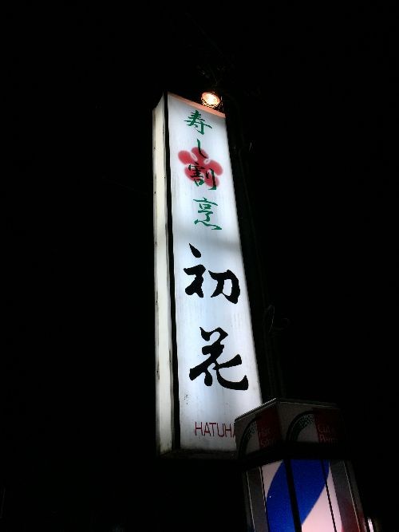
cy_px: 266
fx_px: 446
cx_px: 200
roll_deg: +5.6
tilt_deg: +34.0
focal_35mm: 29
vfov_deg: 61.7
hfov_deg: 48.2
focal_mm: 4.15
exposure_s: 1/120
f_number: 2.2
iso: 50
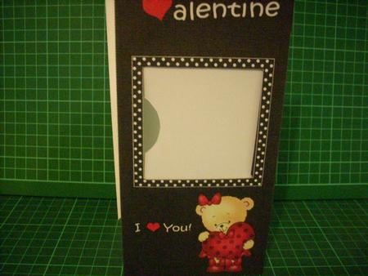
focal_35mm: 37
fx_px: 394
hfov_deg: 50.1
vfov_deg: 38.7
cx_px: 184
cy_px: 138
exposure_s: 1/4
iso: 672
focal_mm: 6.2
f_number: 2.8
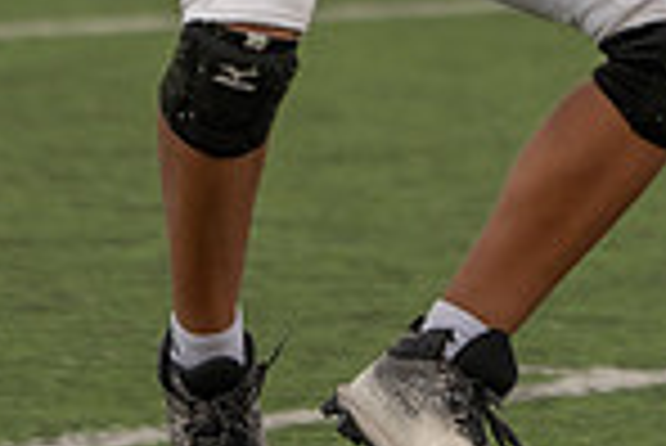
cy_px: -403
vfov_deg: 1.3
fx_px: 19999
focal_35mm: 1080
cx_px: 454
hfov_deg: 1.9
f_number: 5.6
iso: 640
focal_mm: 276
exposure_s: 1/500
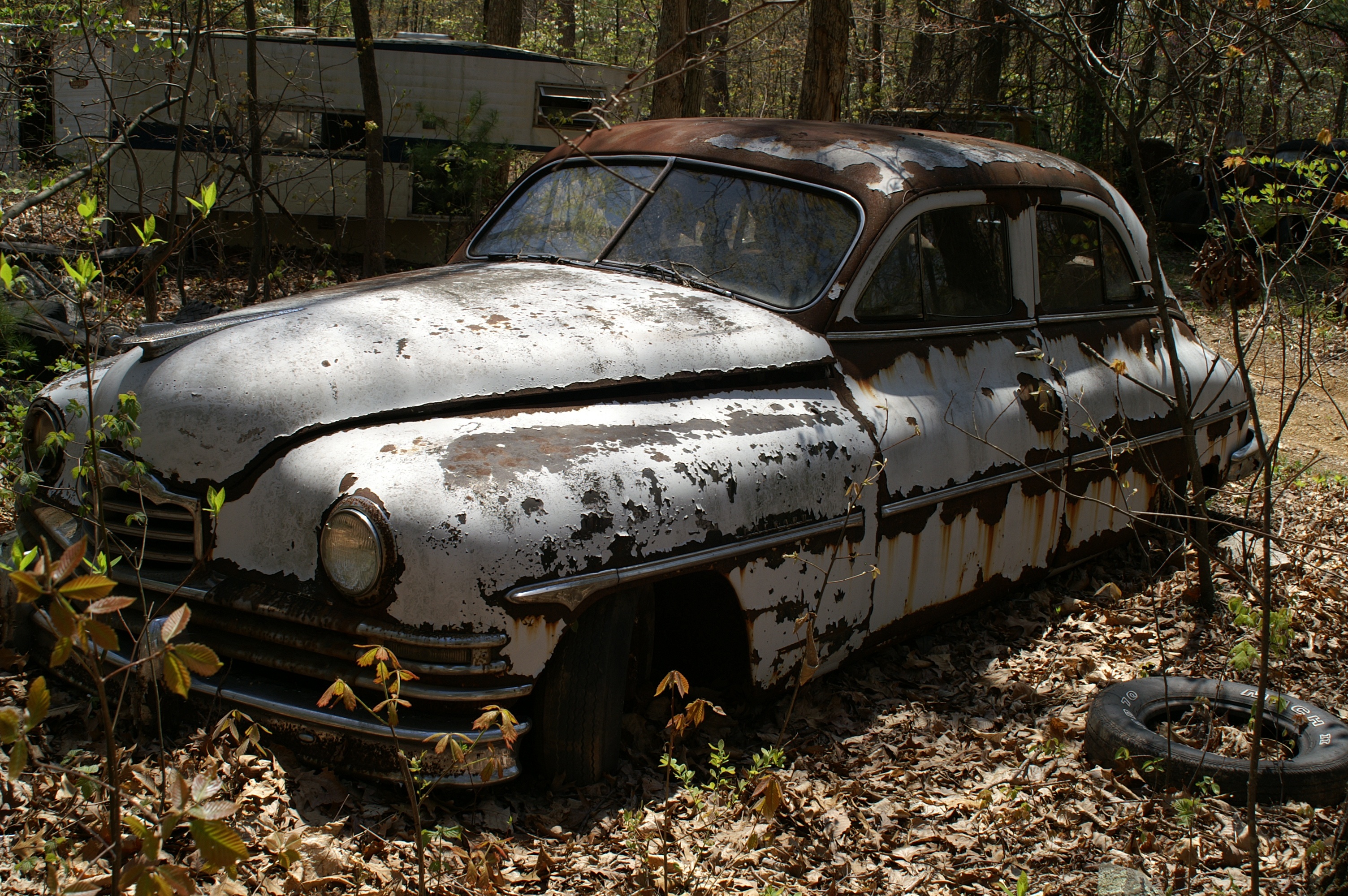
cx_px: 674
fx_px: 1571
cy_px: 448
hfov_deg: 46.4
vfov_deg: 31.8
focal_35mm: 42
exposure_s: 1/250
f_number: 9
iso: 125
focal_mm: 28
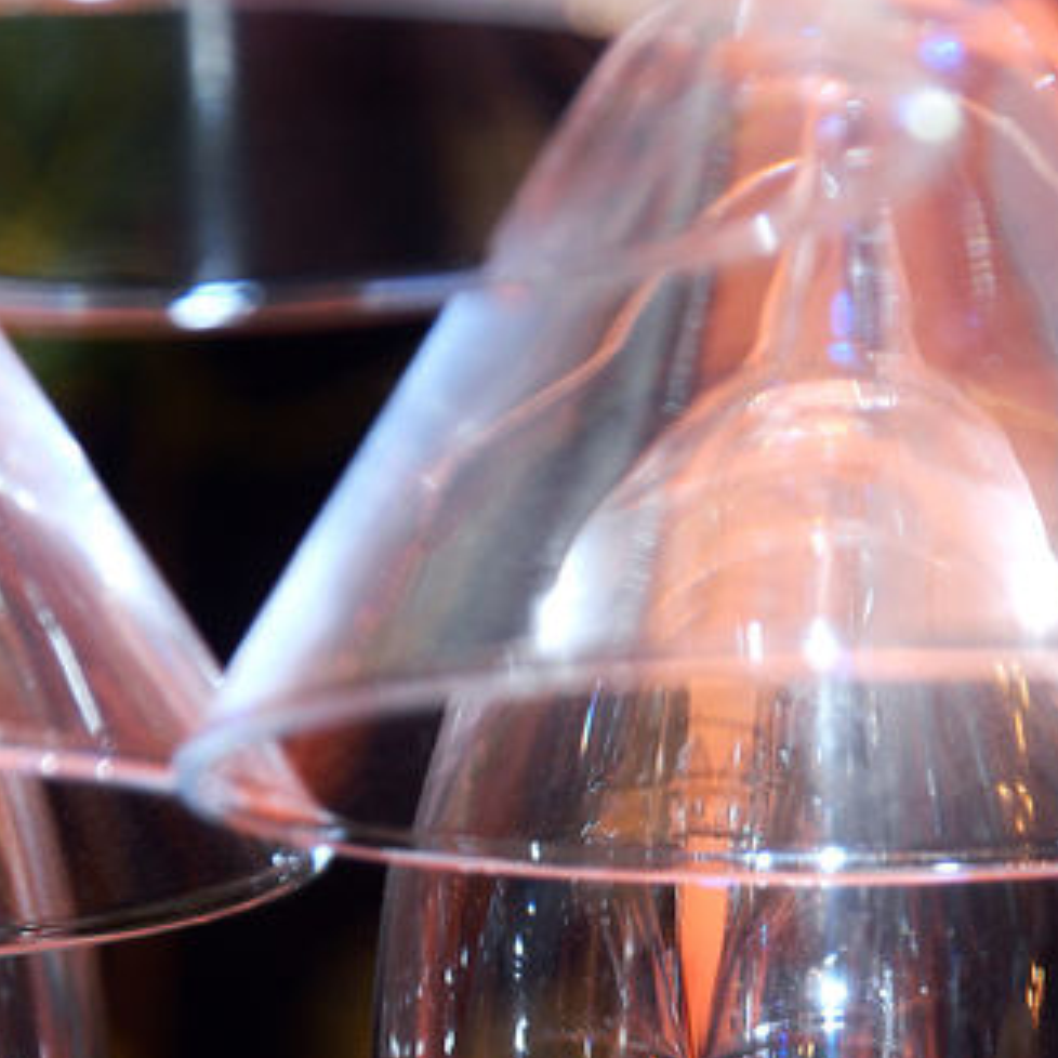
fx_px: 24344
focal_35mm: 704
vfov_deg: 2.5
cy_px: 828
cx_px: 552
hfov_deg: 2.5
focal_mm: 200
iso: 320
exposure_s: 1/30
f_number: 6.3
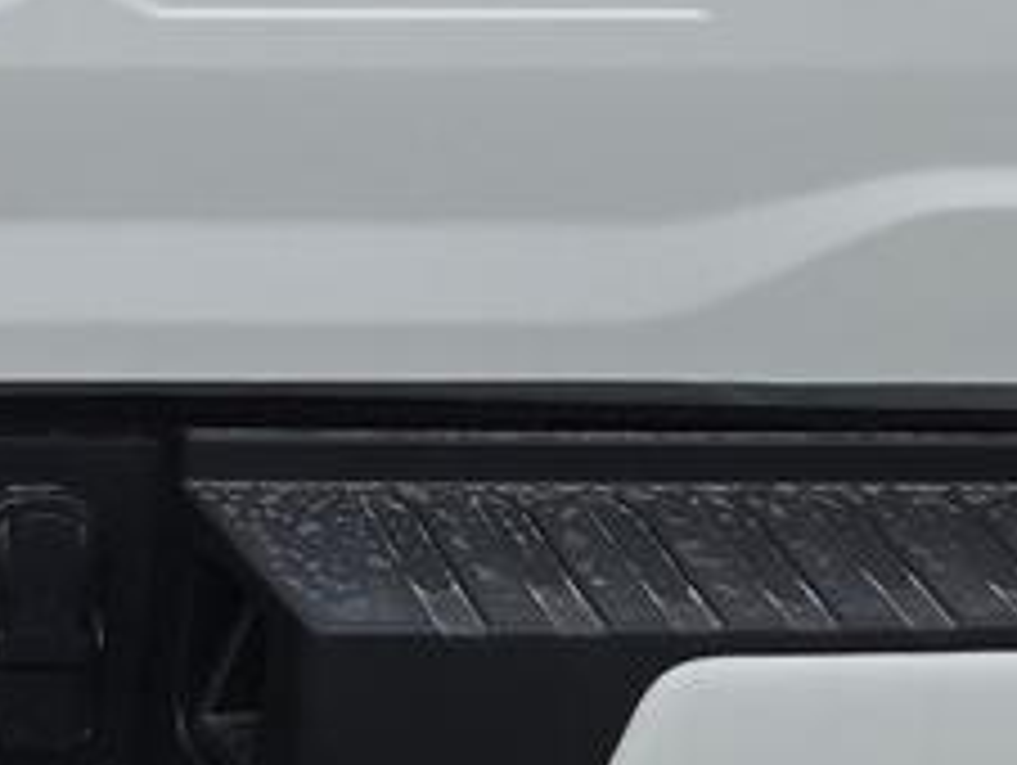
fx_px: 3823
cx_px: -562
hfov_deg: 14.1
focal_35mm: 130
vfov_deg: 11.0
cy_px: -351
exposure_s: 1/201
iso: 25
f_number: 1.8
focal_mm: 5.4
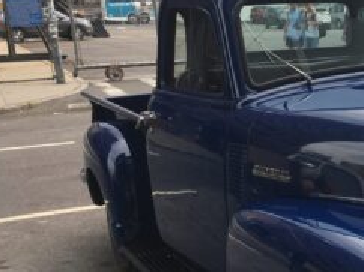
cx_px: 433
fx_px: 756
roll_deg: +1.6
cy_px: 203
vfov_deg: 20.3
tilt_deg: -15.5
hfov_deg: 24.6
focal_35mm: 72
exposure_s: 1/229
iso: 25
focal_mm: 4.15
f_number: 2.2
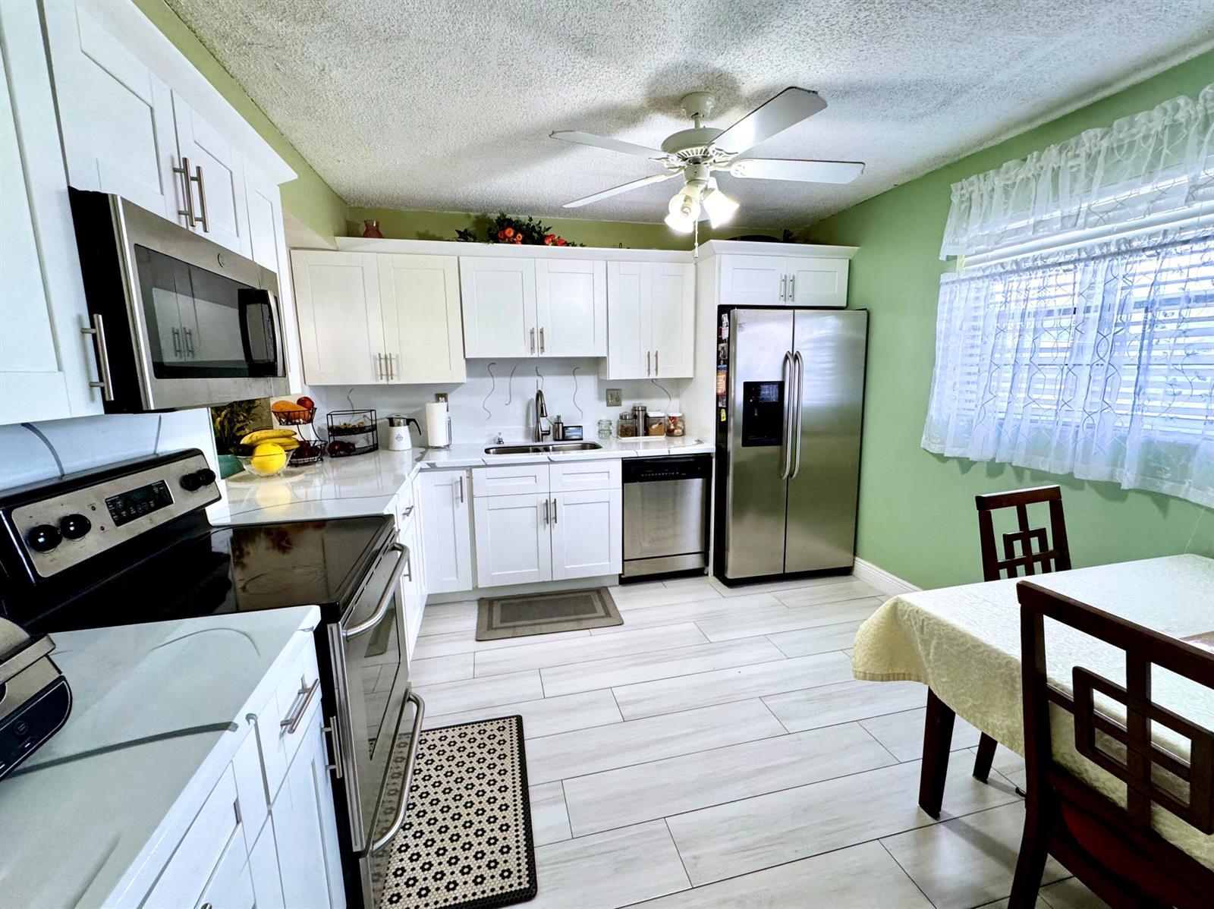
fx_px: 491
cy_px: 454
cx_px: 607
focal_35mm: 14
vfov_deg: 85.6
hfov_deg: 102.1
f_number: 2.2
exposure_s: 1/120
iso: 250
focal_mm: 2.22
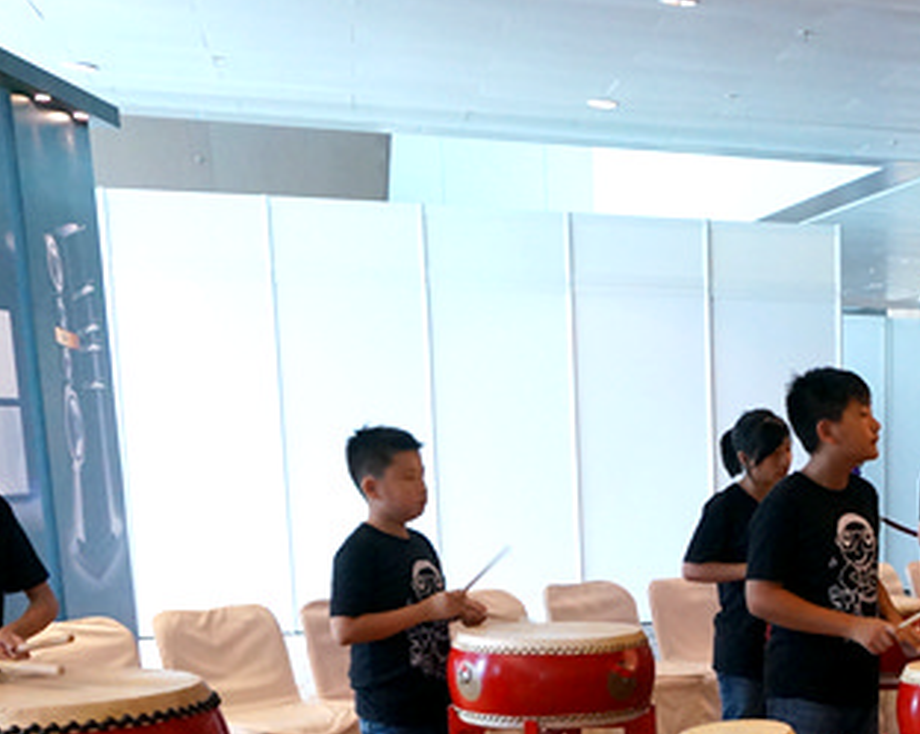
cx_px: 1088
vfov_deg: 22.4
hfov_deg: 26.2
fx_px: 1768
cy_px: 763
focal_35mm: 65
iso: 1600
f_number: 4.5
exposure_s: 1/80
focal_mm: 16
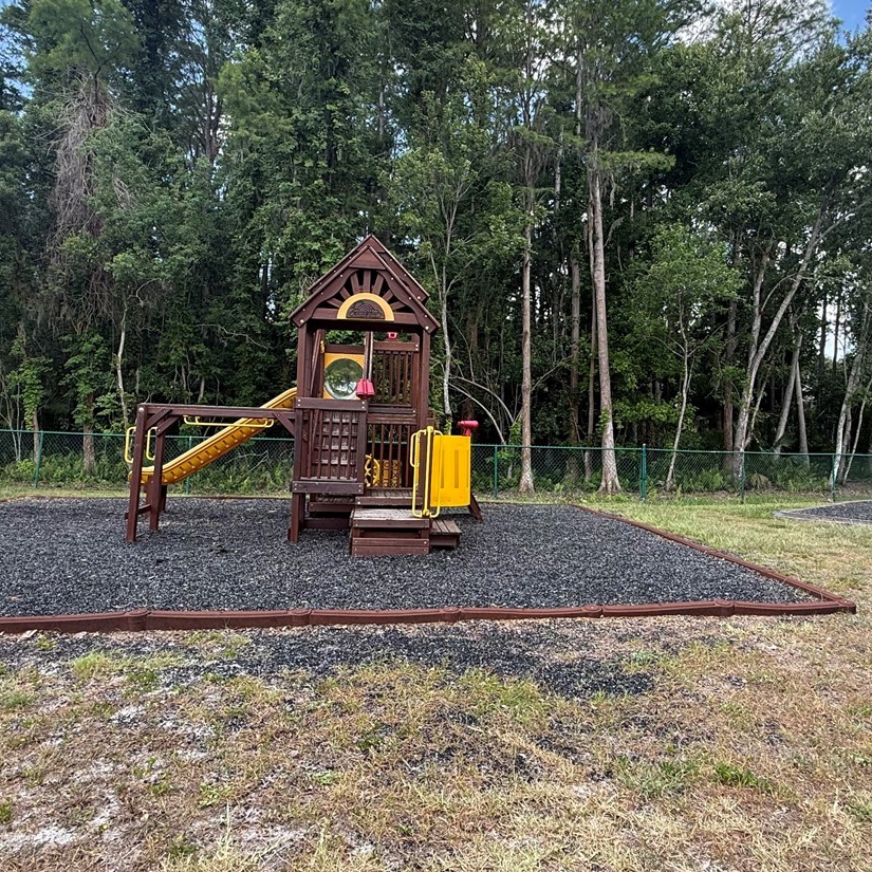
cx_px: 469
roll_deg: -1.0
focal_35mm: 24
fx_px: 684
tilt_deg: +0.9
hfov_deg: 64.9
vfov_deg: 65.0
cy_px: 412
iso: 50
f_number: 2.2
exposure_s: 1/204
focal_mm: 2.22
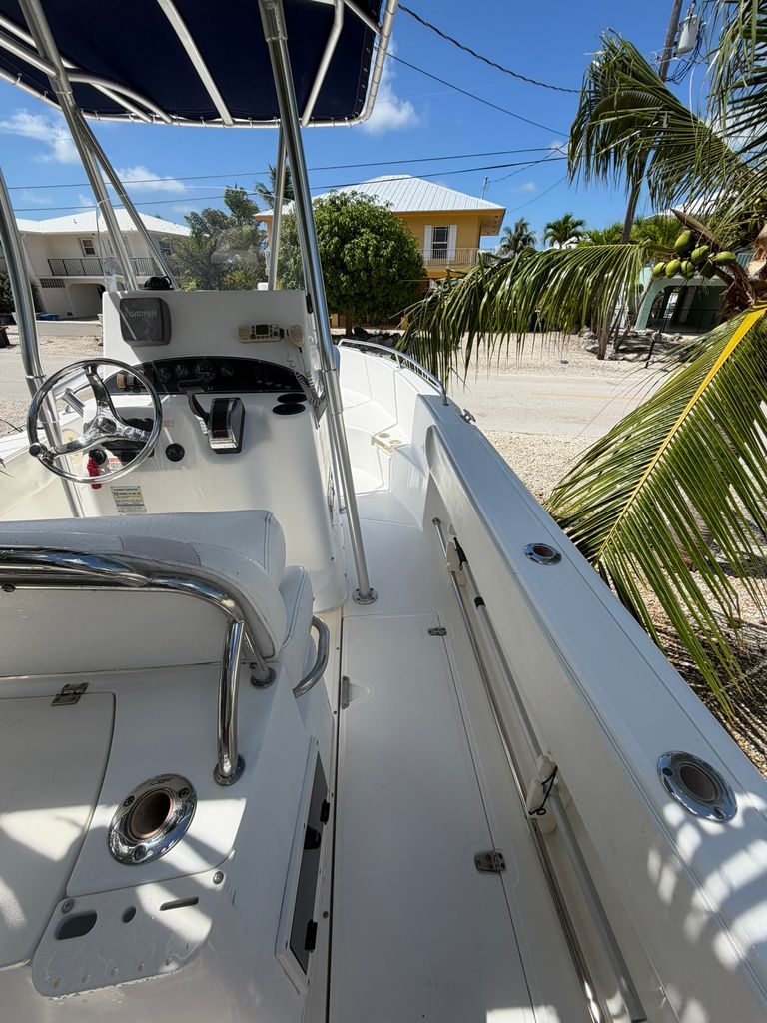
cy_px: 512
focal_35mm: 14
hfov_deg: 85.7
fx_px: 414
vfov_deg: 102.1
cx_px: 384
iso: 25
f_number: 2.2
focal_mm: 2.22
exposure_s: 1/1339
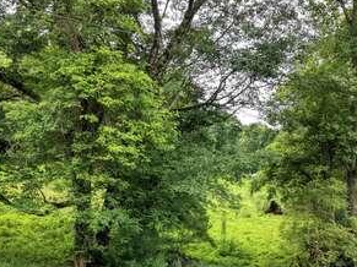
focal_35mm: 55
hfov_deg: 34.8
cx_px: 139
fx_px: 567
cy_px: 300
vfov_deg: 24.6
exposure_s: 1/5000
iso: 400
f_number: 1.8
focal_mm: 8.67
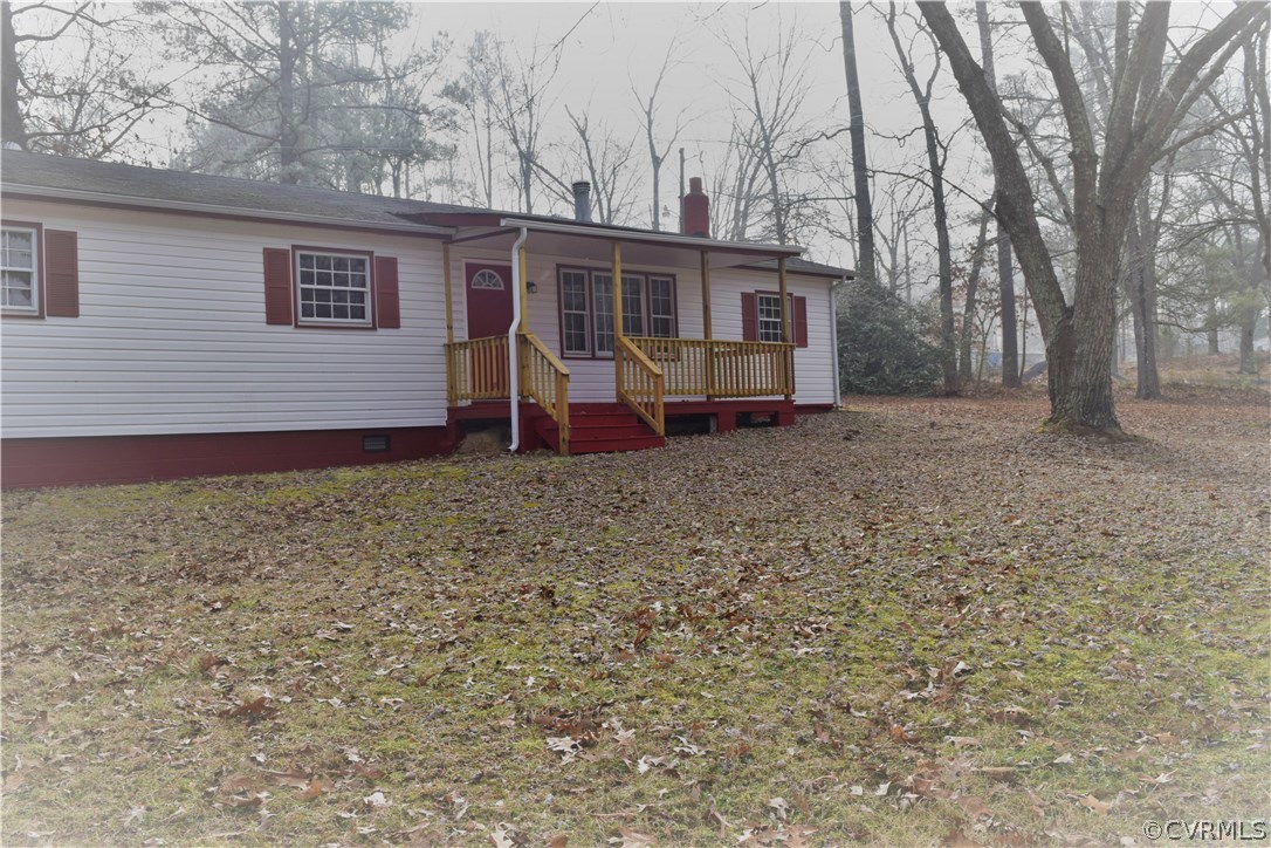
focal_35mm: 33
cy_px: 424
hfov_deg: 57.2
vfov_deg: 40.0
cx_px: 636
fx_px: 1165
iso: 100
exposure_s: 1/200
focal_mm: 22
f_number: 11
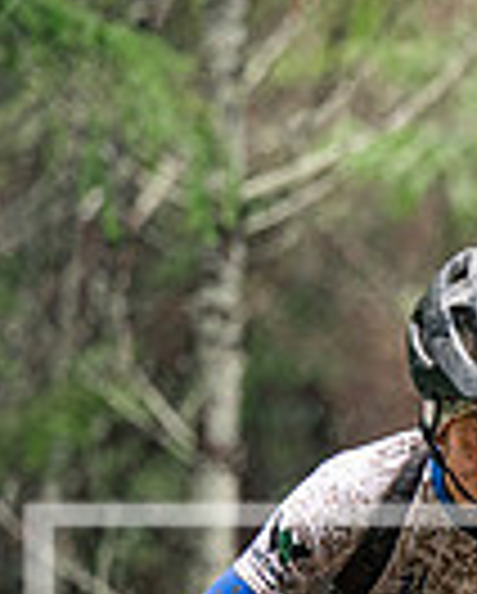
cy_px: 688
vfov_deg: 3.9
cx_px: 1012
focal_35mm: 493
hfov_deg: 3.1
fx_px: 8680
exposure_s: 1/1000
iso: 2500
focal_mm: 120
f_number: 2.8
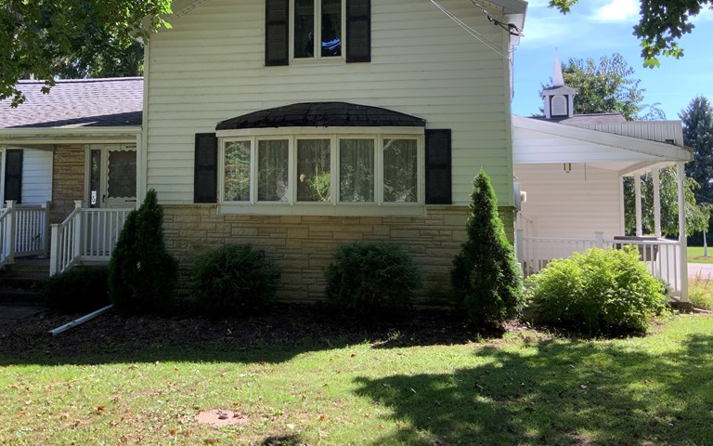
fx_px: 797
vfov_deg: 31.0
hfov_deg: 48.0
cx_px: 302
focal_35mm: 41
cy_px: 145
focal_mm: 3
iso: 16
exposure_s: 1/327
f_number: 1.8
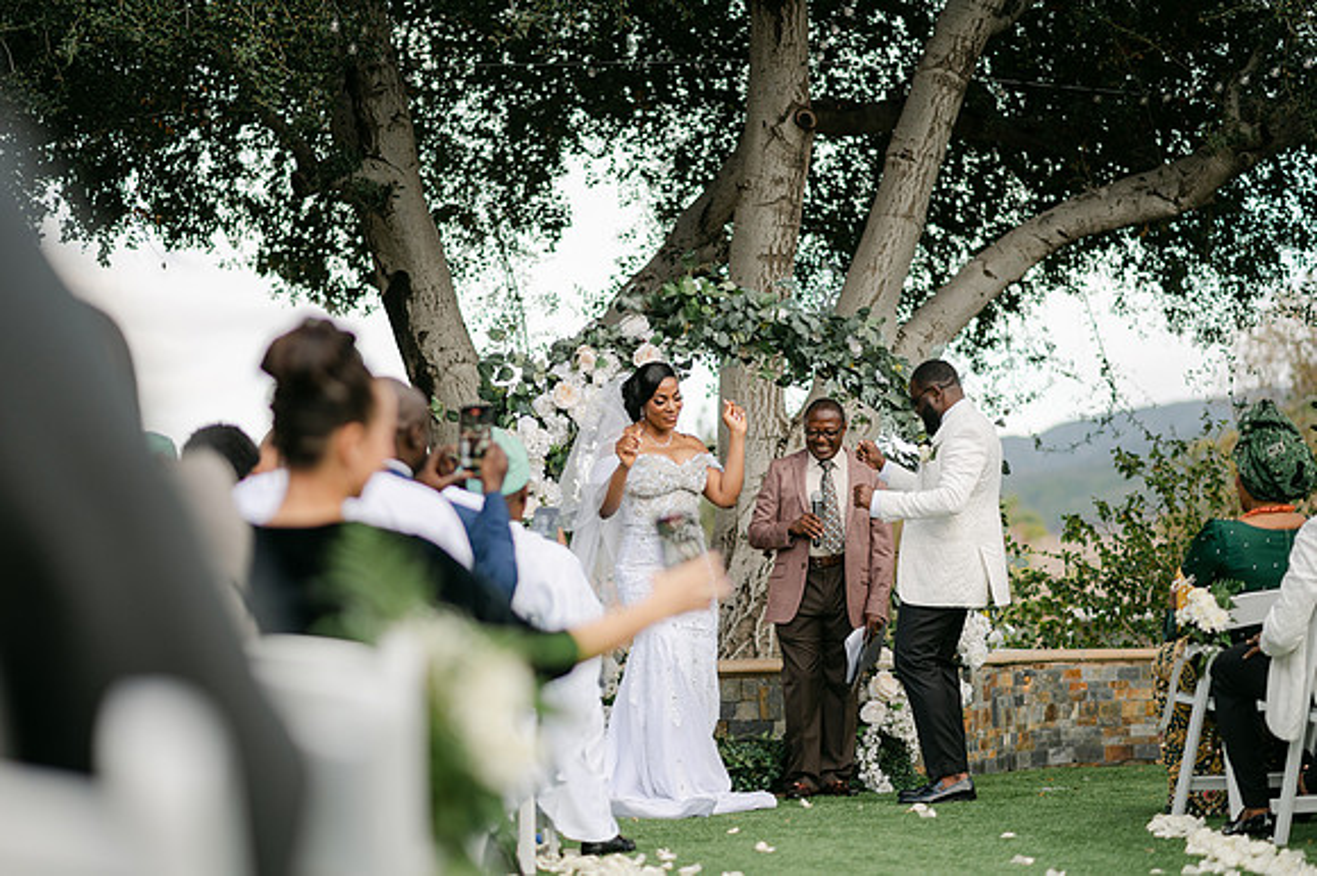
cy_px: 438
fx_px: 3108
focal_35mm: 85
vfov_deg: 16.1
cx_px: 658
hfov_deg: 23.9
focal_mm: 85
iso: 100
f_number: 2
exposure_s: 1/2000
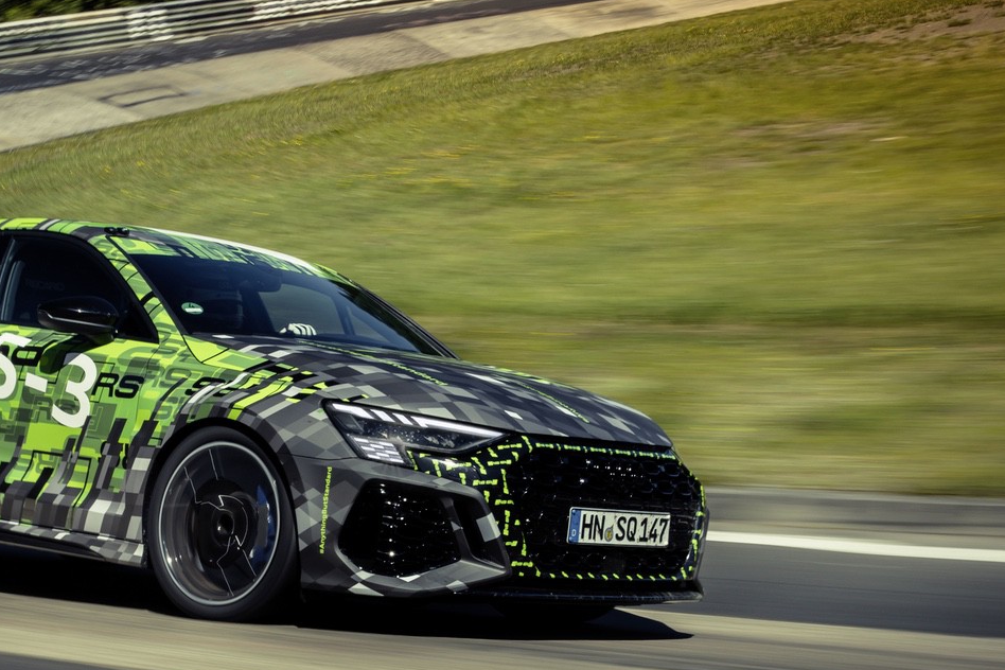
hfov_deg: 26.2
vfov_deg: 17.6
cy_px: 511
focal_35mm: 77
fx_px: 2149
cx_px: 336
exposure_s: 1/25
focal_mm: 38
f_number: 13
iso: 100
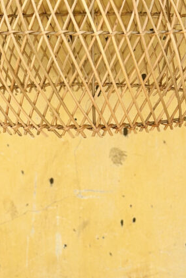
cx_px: 78
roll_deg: +0.0
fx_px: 936
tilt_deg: -3.8
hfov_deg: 11.3
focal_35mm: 121
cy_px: -13
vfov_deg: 16.5
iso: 80
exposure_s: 1/767
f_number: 1.78
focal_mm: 6.86
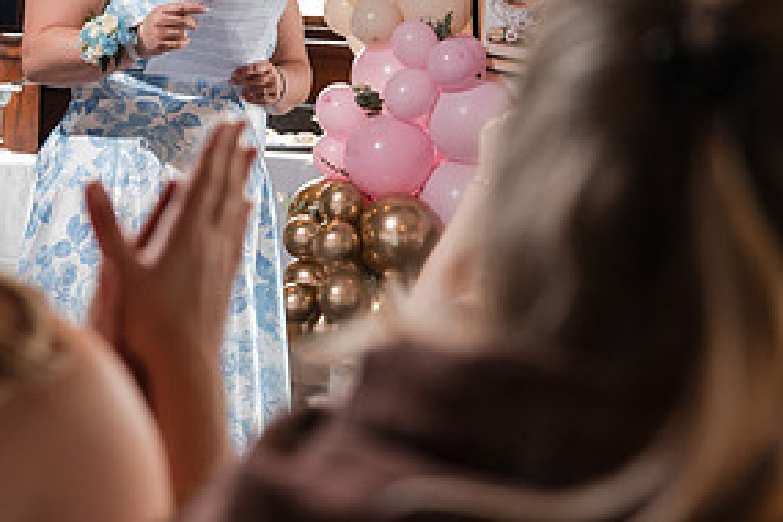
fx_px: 2653
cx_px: 223
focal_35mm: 122
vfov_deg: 11.2
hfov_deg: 16.7
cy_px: 158
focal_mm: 60
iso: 1000
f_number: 4
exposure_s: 1/250
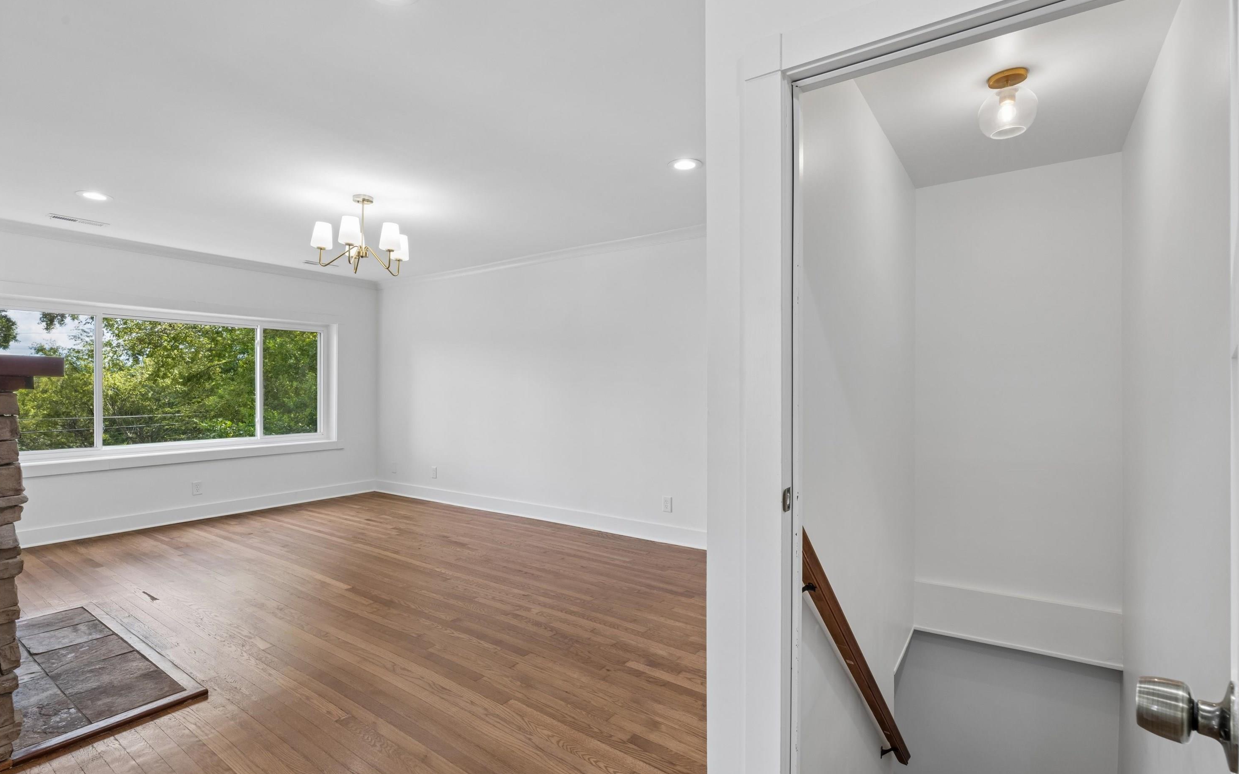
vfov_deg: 68.0
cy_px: 395
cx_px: 594
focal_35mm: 17
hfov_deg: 94.3
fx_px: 574
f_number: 13
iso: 400
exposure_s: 1/13
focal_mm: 16
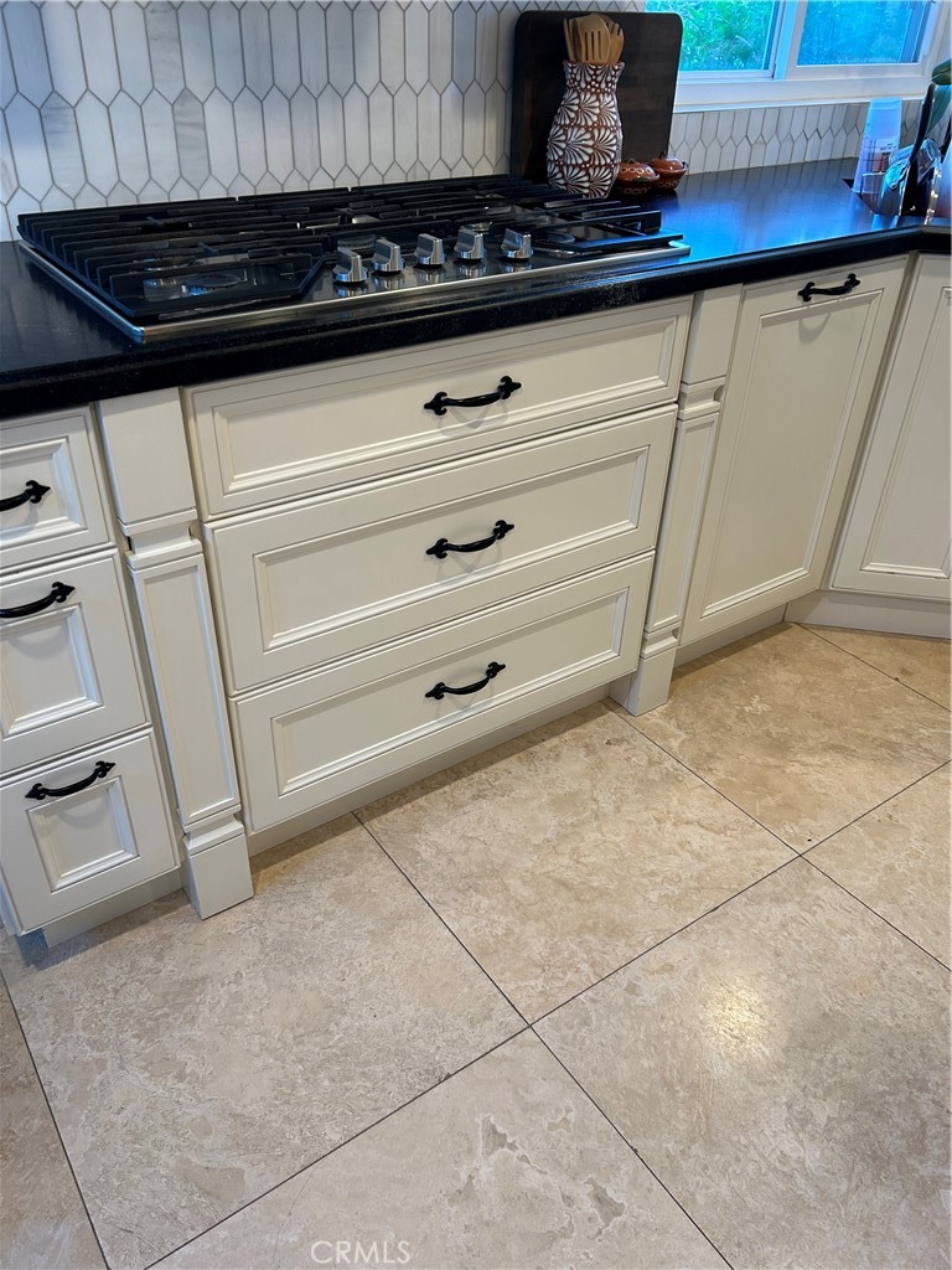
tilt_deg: -33.4
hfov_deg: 53.1
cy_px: 635
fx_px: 953
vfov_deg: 67.3
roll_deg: -1.8
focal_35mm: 26
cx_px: 476
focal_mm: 5.7
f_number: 1.5
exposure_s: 1/60
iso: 80
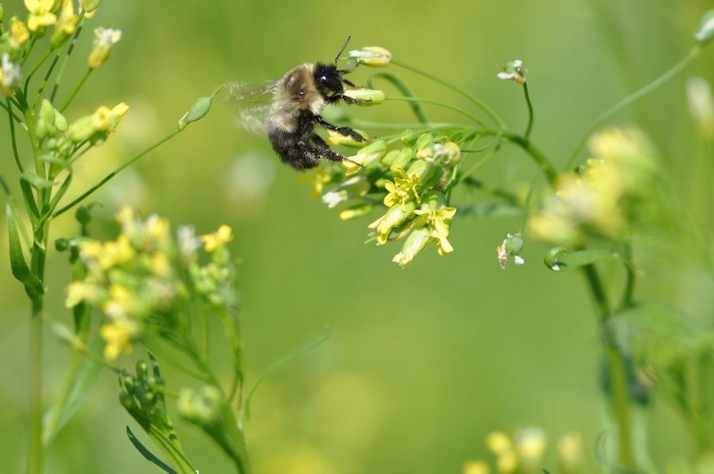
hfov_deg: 4.6
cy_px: 237
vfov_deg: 3.0
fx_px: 8913
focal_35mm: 450
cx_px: 357
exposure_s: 1/800
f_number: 6.3
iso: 200
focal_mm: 300
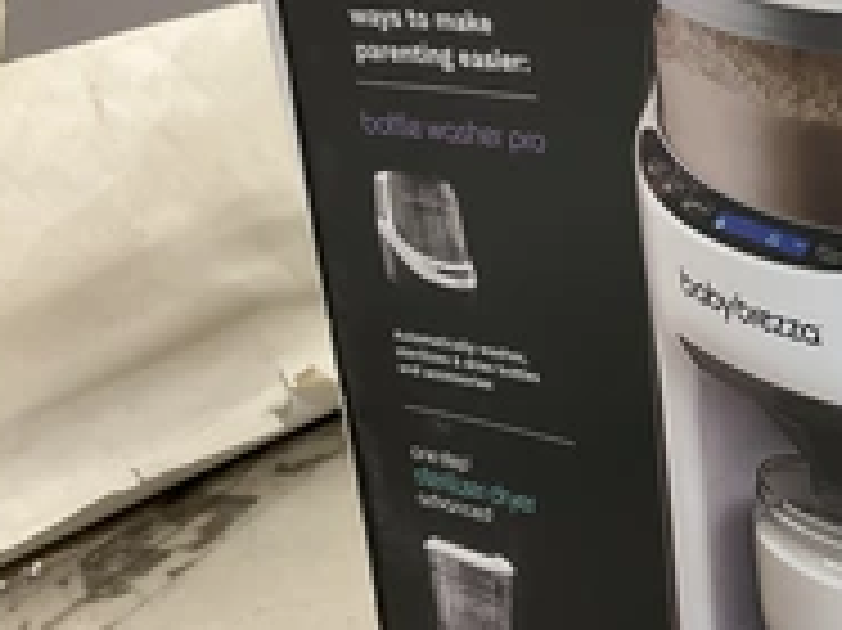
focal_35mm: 62
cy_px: 270
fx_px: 1507
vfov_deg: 23.6
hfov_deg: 29.6
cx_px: 797
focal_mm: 3
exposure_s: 1/60
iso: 40
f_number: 1.8
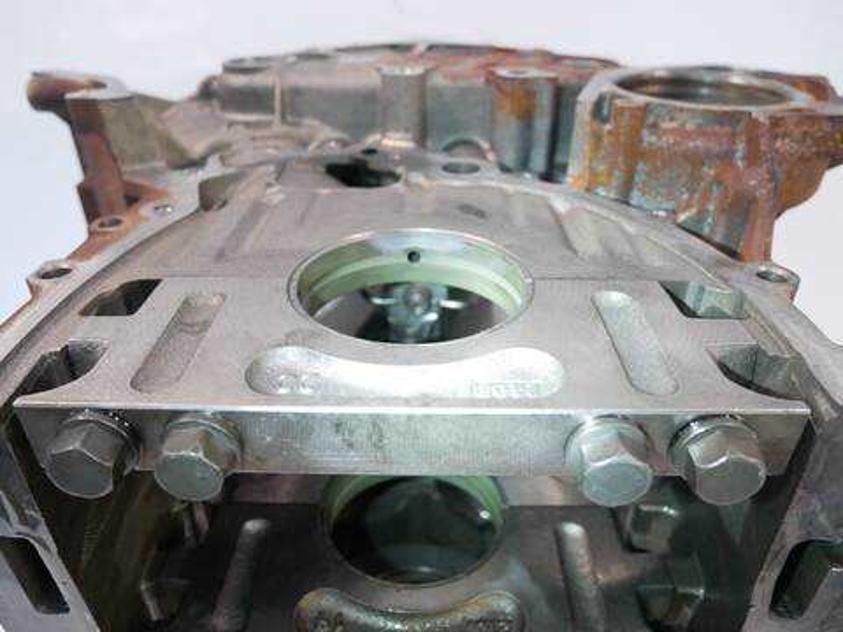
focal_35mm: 24
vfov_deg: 56.8
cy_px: 316
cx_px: 422
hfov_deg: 71.6
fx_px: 584
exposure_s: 1/60
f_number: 3.5
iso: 1000
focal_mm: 12
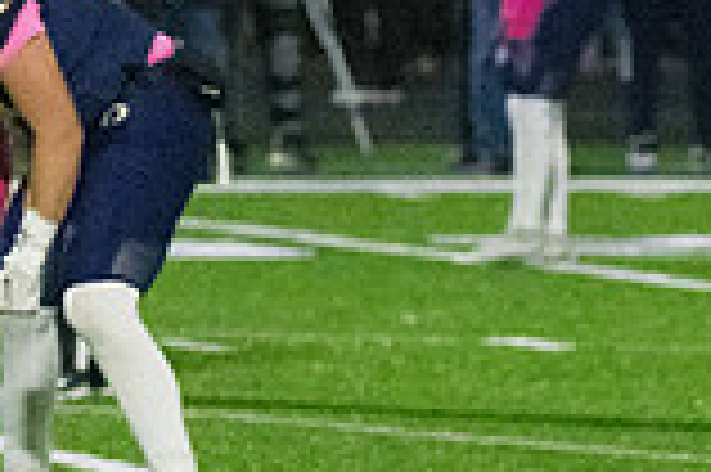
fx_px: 14087
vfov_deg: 1.9
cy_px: 162
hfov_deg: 2.9
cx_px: -454
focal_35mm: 714
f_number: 4
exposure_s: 1/1600
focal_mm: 130
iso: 8000
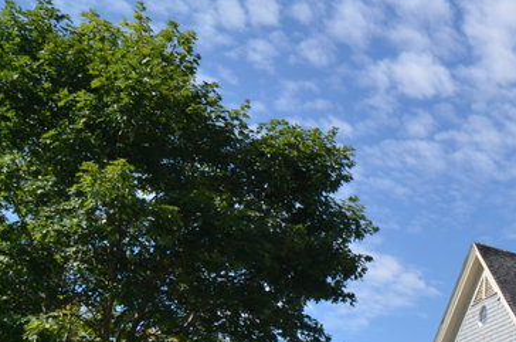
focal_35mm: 53
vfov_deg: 24.1
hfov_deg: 28.3
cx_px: 728
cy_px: 363
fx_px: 752
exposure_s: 1/250
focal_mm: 11
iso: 140
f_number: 8
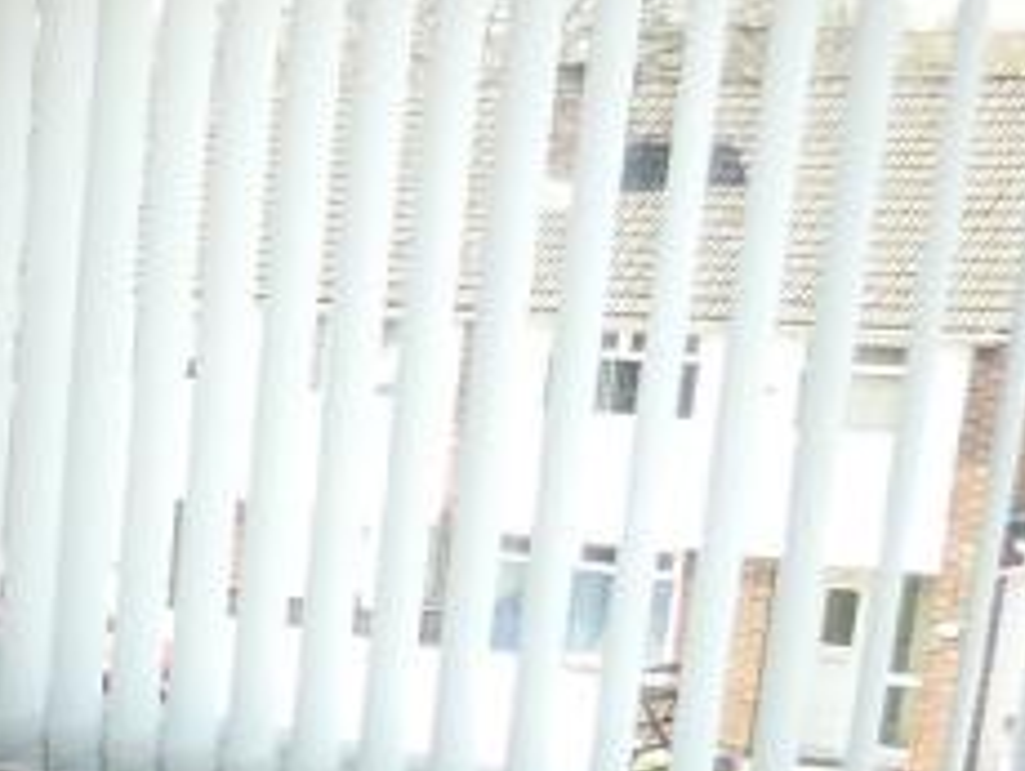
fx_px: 2638
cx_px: -611
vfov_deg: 15.9
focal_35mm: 89
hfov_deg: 18.8
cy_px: 954
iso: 80
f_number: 2.8
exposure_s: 1/160
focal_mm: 3.6
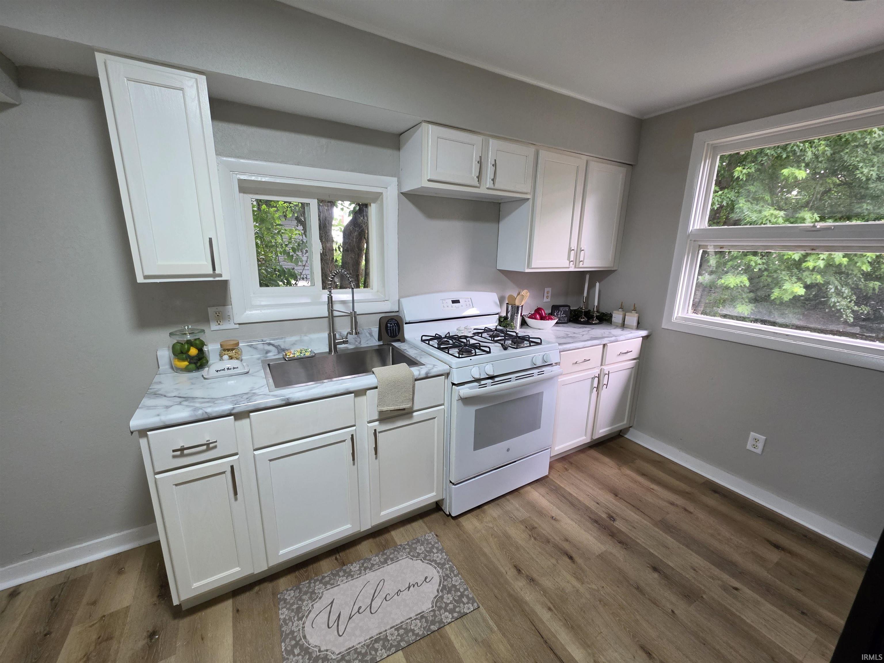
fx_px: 332
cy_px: 332
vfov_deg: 89.9
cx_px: 442
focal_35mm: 13
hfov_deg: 106.2
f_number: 1.9
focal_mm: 2.2
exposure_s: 1/60
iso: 160
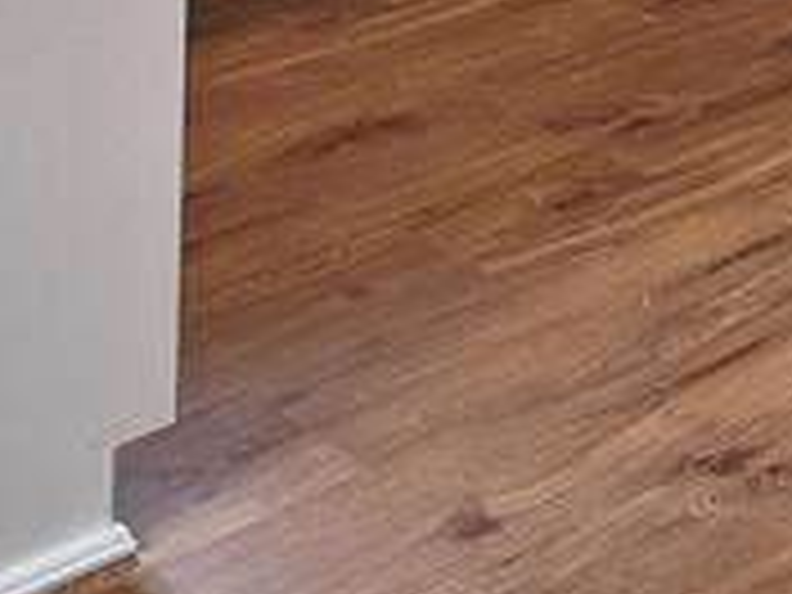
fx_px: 3066
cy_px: -738
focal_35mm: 134
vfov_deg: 9.9
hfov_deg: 14.7
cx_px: 536
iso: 125
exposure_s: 1/40
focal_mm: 5.54
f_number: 1.8
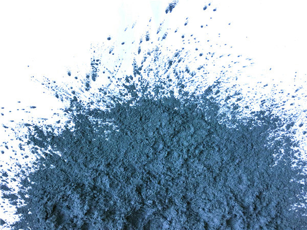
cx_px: 154
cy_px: 115
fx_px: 372
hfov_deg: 44.8
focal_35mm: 42
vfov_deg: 34.3
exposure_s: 1/100
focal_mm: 3.3
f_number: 2.4
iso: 32
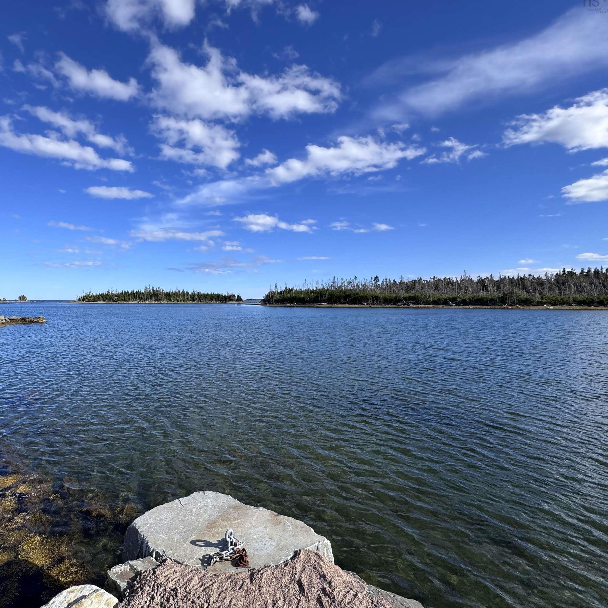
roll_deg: +0.0
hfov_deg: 81.6
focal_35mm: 17
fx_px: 338
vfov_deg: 84.0
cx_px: 212
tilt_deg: +1.1
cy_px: 300
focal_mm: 2.22
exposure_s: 1/2146
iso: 50
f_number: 2.2
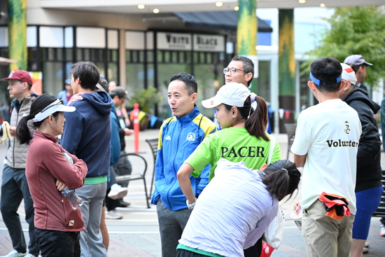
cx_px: 192
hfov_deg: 20.8
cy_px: 128
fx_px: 1048
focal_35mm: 98
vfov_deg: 14.0
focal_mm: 98
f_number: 4
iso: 3200
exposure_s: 1/160
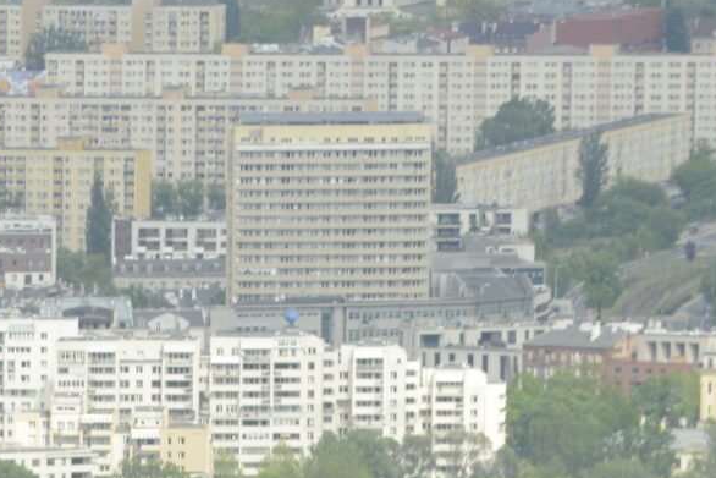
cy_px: 1019
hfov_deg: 2.4
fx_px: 17386
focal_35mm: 874
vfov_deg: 1.6
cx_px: -326
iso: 640
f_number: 5.6
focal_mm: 200
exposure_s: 1/1600
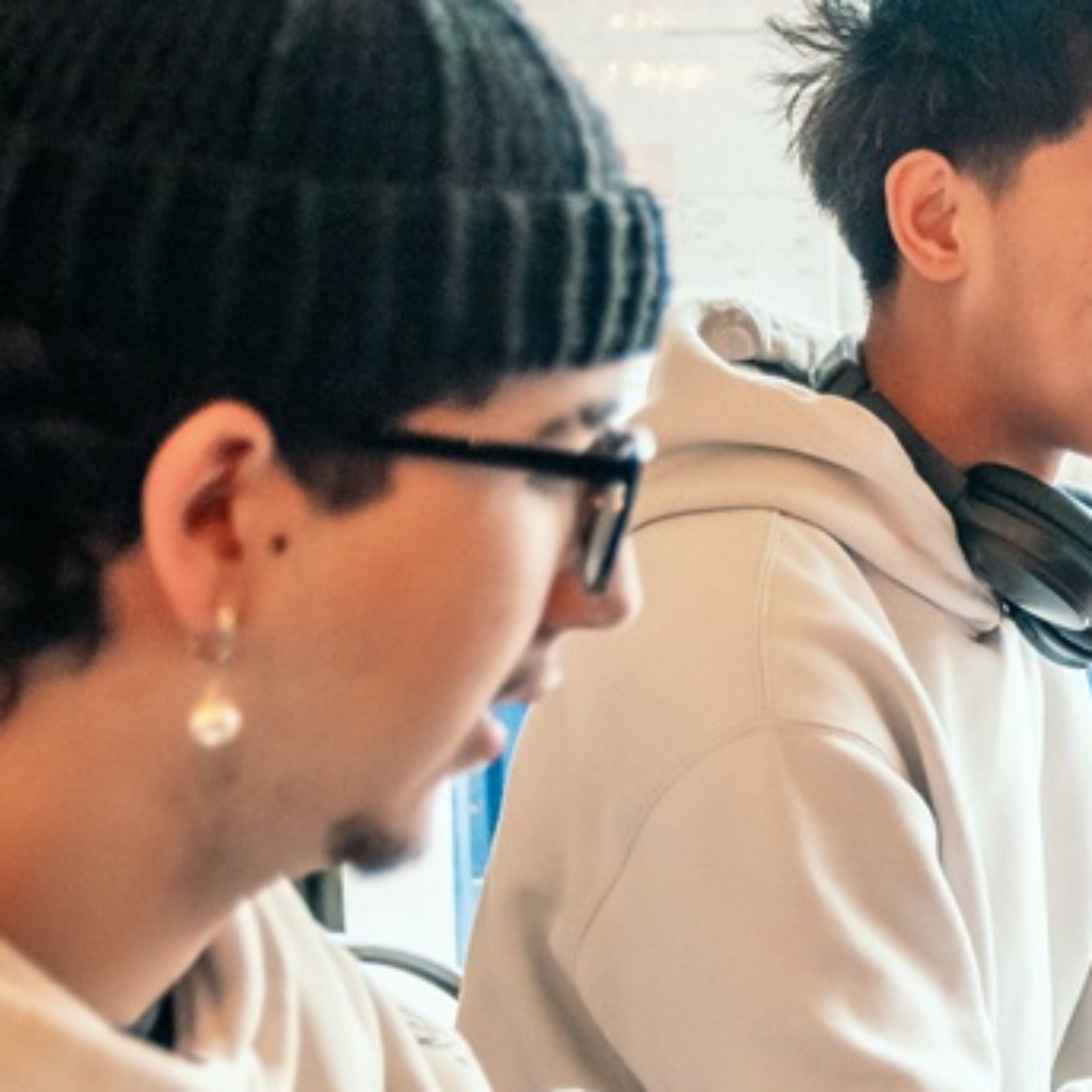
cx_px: 1606
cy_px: 748
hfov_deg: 14.2
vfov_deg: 15.1
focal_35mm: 115
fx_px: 4104
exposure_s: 1/500
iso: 1000
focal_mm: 29
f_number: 2.8
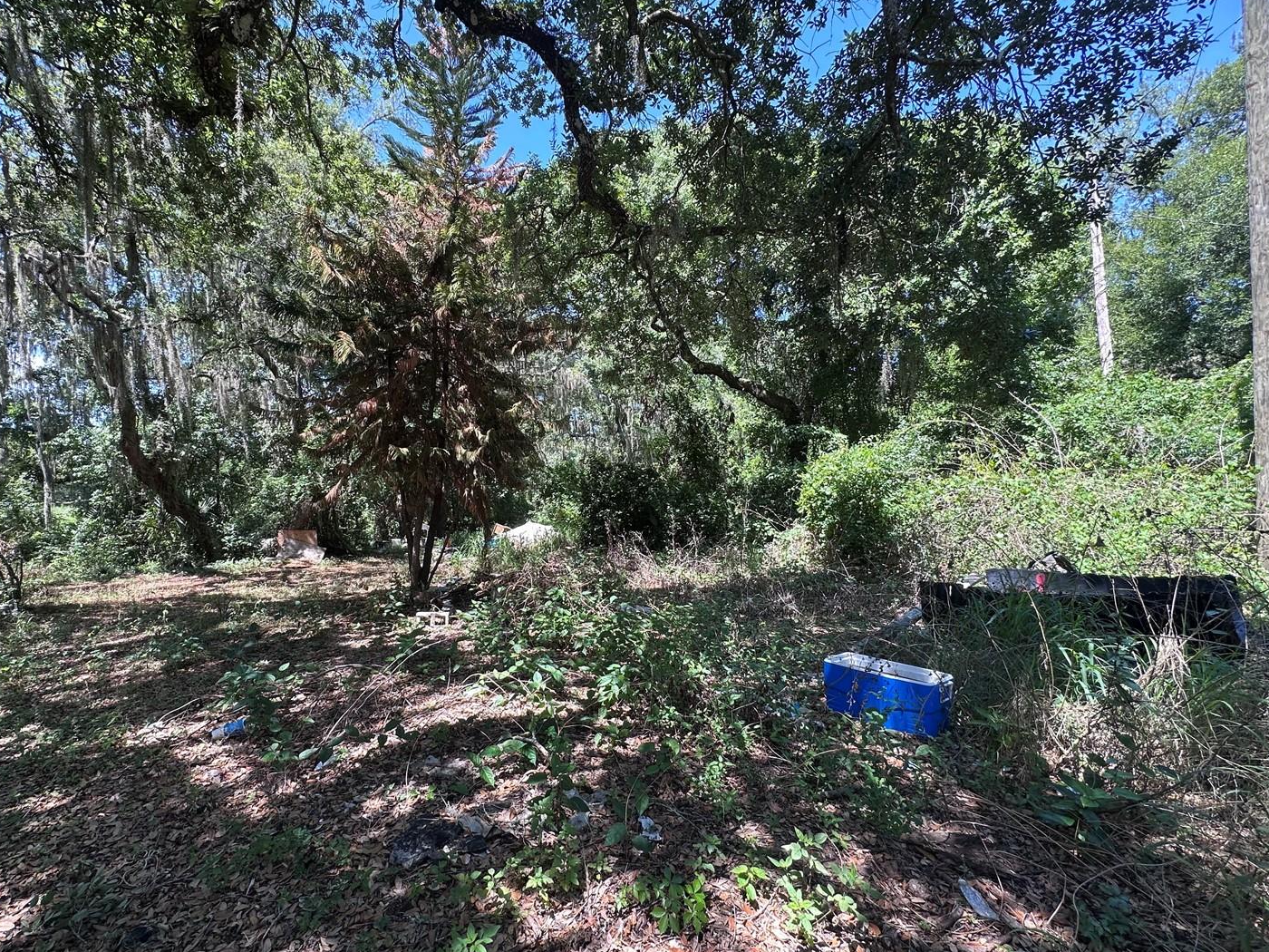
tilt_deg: +1.0
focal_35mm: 16
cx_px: 567
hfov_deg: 94.2
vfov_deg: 78.1
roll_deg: -0.2
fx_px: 587
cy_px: 483
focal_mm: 2.22
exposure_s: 1/168
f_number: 2.2
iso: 40
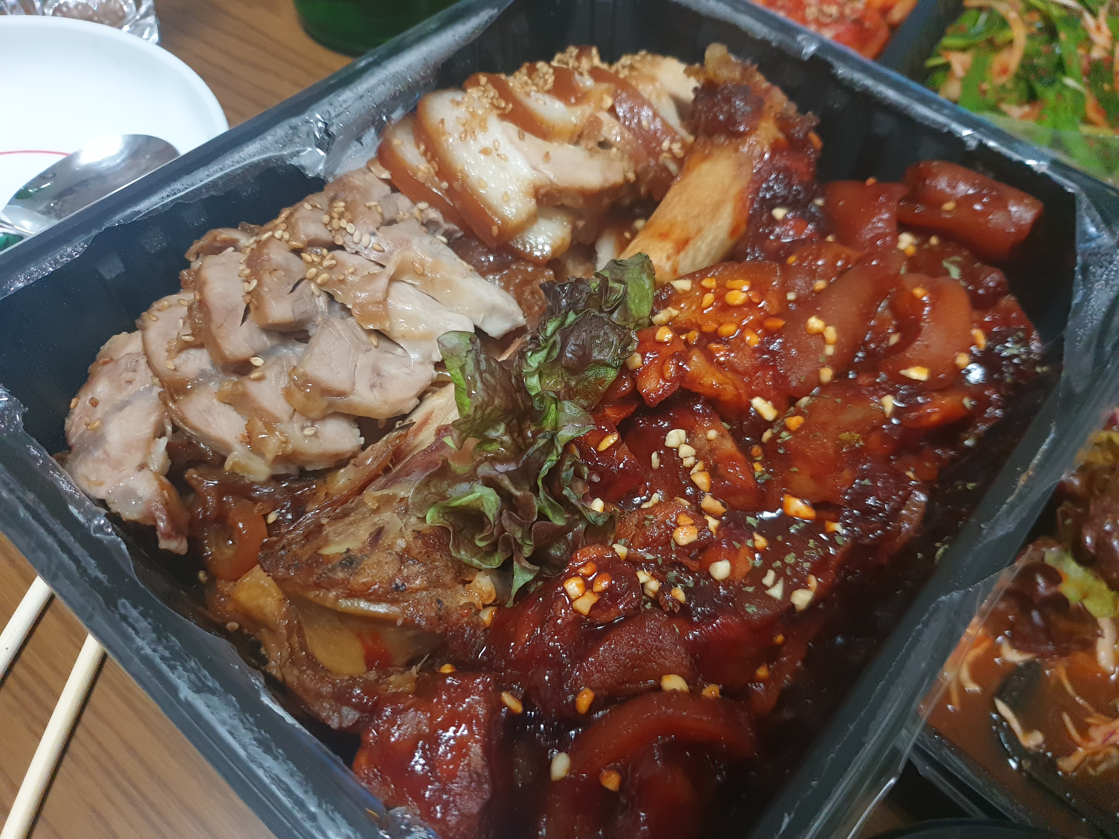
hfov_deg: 67.3
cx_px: 560
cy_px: 420
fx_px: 840
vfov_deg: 53.1
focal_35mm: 26
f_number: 1.5
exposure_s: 1/60
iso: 400
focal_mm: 4.3
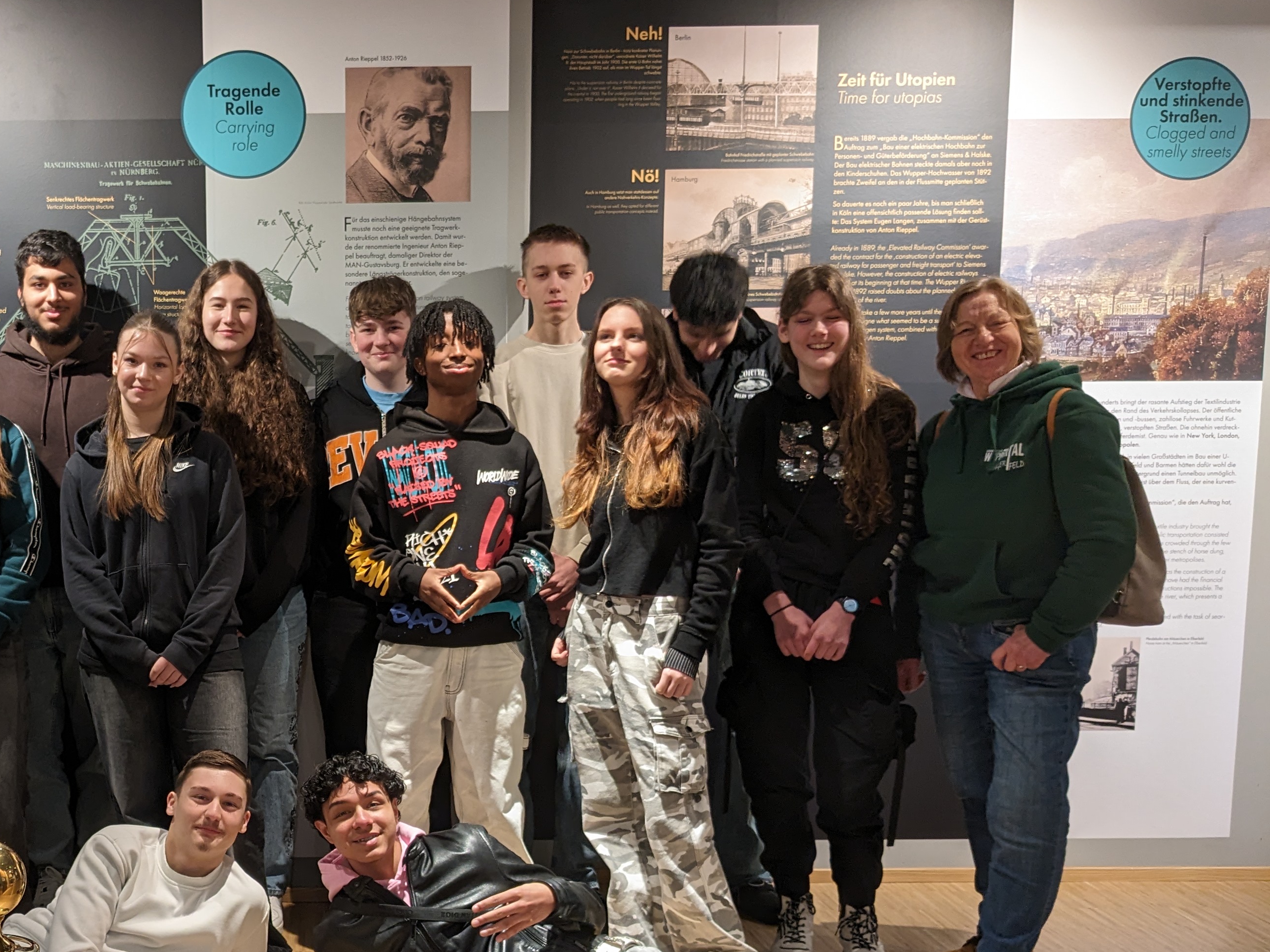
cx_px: 284
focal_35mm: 42
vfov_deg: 34.0
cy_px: 632
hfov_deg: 43.1
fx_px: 1541
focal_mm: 4.38
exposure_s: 1/25
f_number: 1.73
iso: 101
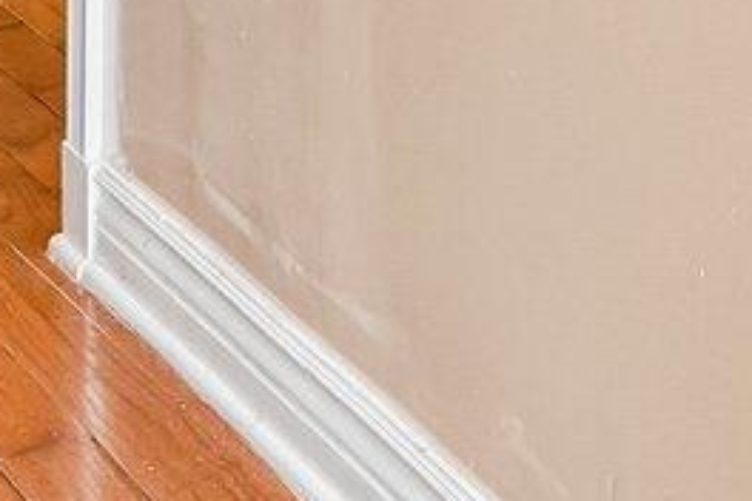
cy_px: -787
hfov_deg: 13.6
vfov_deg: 9.5
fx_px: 2590
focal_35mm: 124
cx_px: 1598
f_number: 8
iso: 400
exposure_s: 1/30
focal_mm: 16
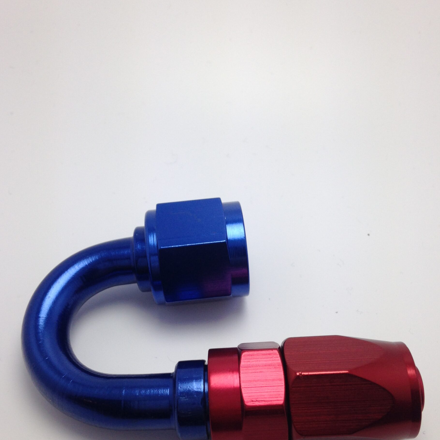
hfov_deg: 40.9
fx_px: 590
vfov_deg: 40.8
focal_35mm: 41
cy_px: 259
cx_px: 224
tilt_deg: -52.6
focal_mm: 4.12
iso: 50
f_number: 2.4
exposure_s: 1/160
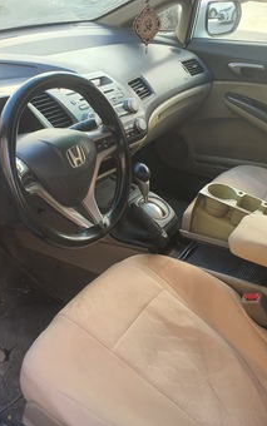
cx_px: 113
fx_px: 430
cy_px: 212
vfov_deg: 52.7
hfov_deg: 34.4
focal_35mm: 37
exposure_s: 1/110
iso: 50
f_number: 2.4
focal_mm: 4.3
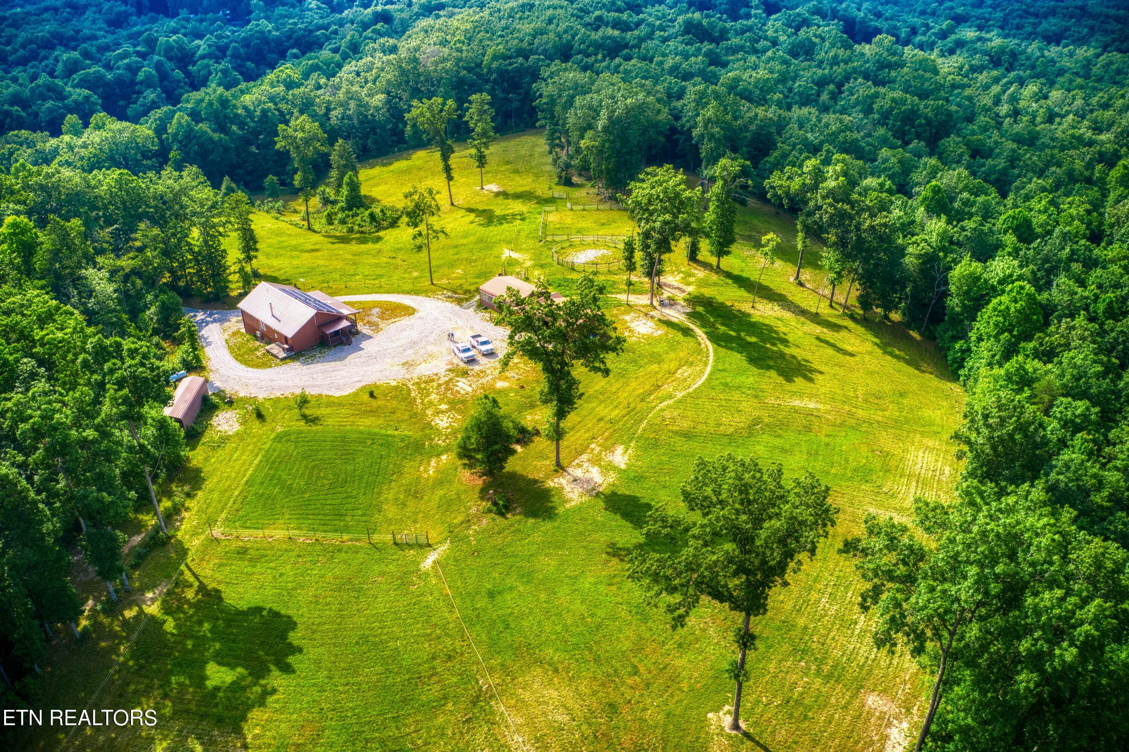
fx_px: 878
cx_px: 564
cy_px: 376
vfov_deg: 46.4
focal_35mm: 28
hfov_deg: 65.5
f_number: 4
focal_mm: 10.26
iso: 100
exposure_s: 1/40
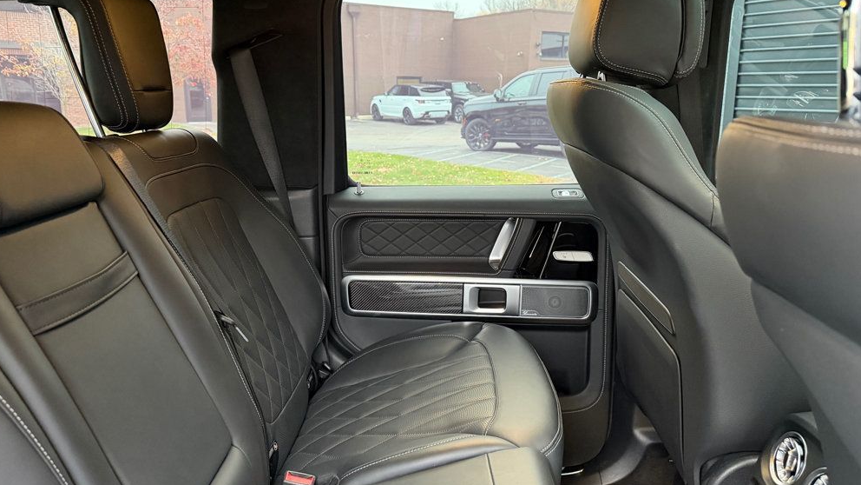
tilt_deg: -10.7
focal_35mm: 27
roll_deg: -0.4
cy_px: 216
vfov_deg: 42.8
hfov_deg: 69.9
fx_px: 616
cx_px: 432
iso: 800
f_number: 1.78
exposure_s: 1/56
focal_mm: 6.76
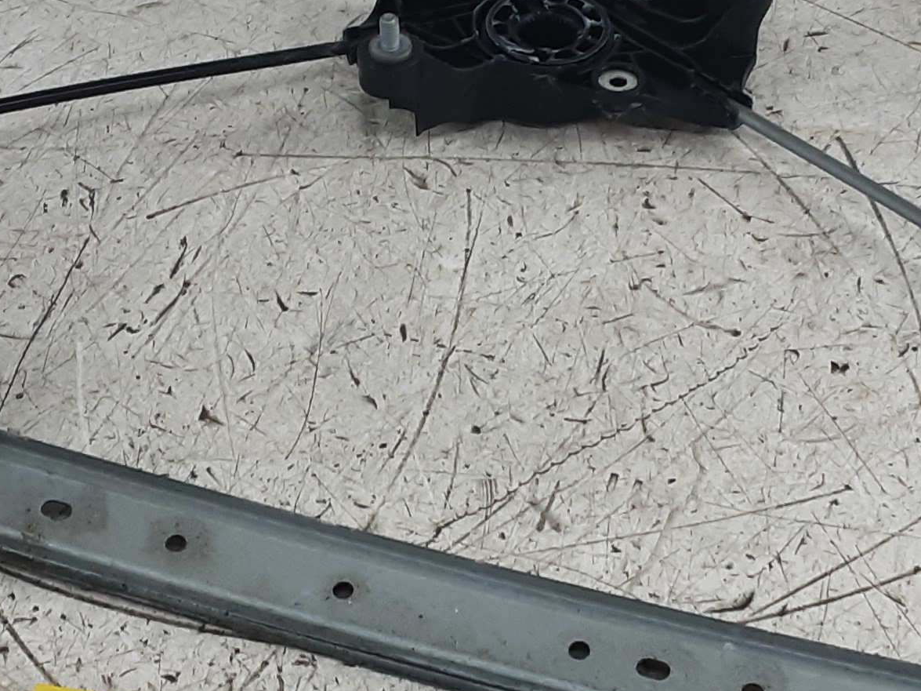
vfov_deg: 19.6
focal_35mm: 75
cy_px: 253
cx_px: 445
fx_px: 1995
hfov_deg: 26.0
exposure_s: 1/50
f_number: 1.9
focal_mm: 2.91
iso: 100
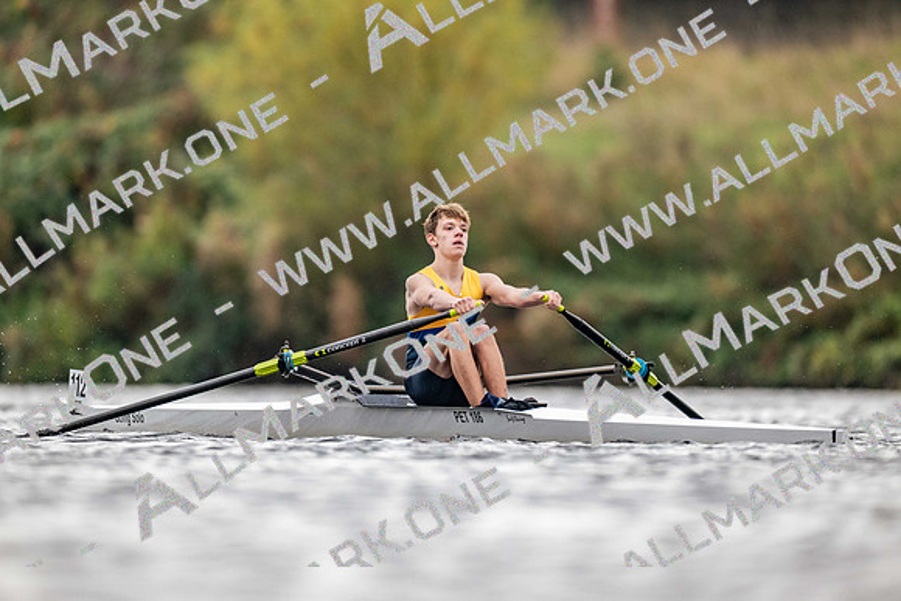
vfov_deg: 2.3
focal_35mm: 600
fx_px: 15019
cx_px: 450
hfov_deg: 3.4
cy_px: 300
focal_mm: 600
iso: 2500
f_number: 4
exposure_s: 1/2500
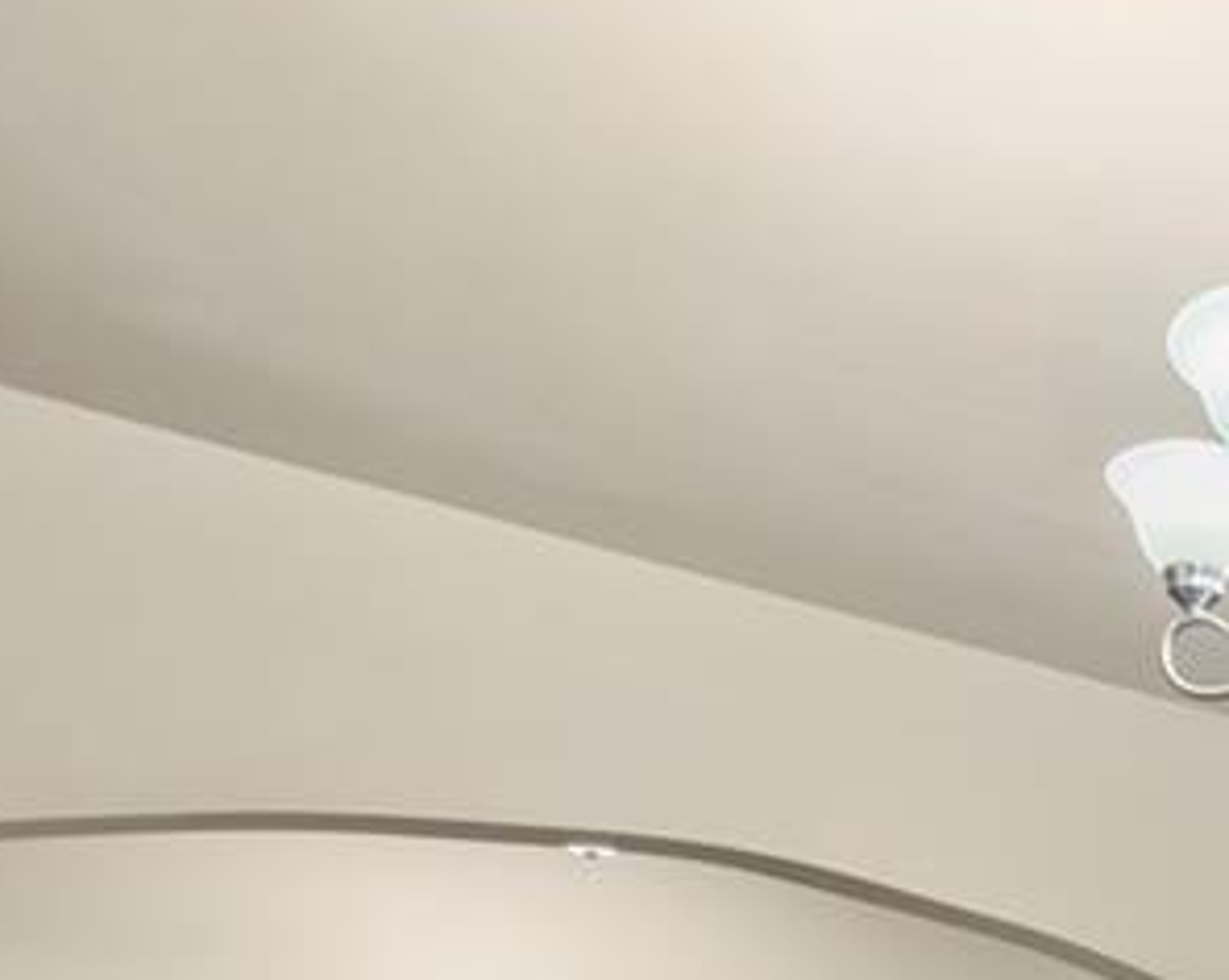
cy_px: 1374
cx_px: 1565
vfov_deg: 24.2
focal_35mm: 52
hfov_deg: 29.6
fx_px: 1889
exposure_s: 1/6
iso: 400
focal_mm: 16
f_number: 5.6
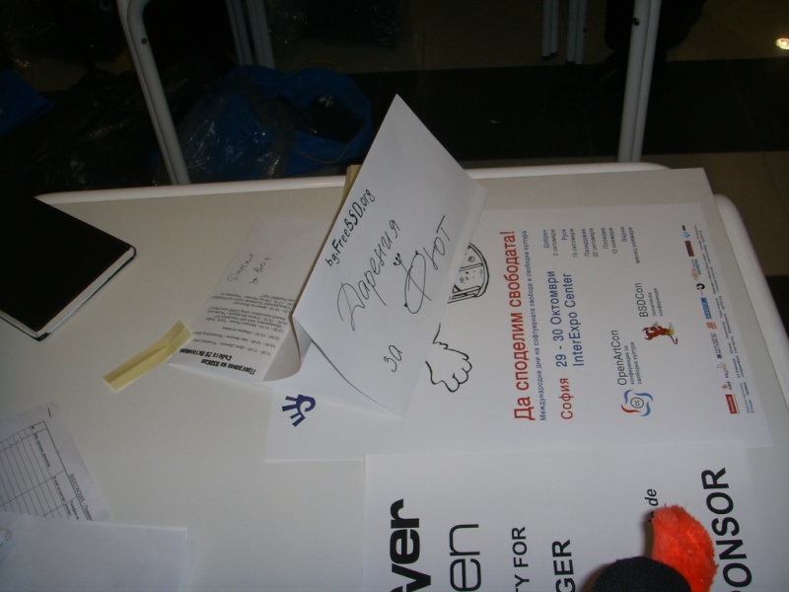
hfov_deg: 47.9
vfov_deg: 36.8
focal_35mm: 39
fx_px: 889
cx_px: 394
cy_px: 296
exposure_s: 1/45
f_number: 3.5
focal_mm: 6.6
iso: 100
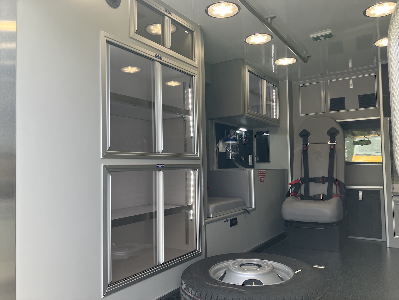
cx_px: 200
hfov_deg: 63.4
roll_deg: -0.3
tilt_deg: +0.8
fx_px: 323
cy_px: 150
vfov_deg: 49.7
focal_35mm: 28
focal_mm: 3.99
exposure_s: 1/253
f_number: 1.8
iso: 32
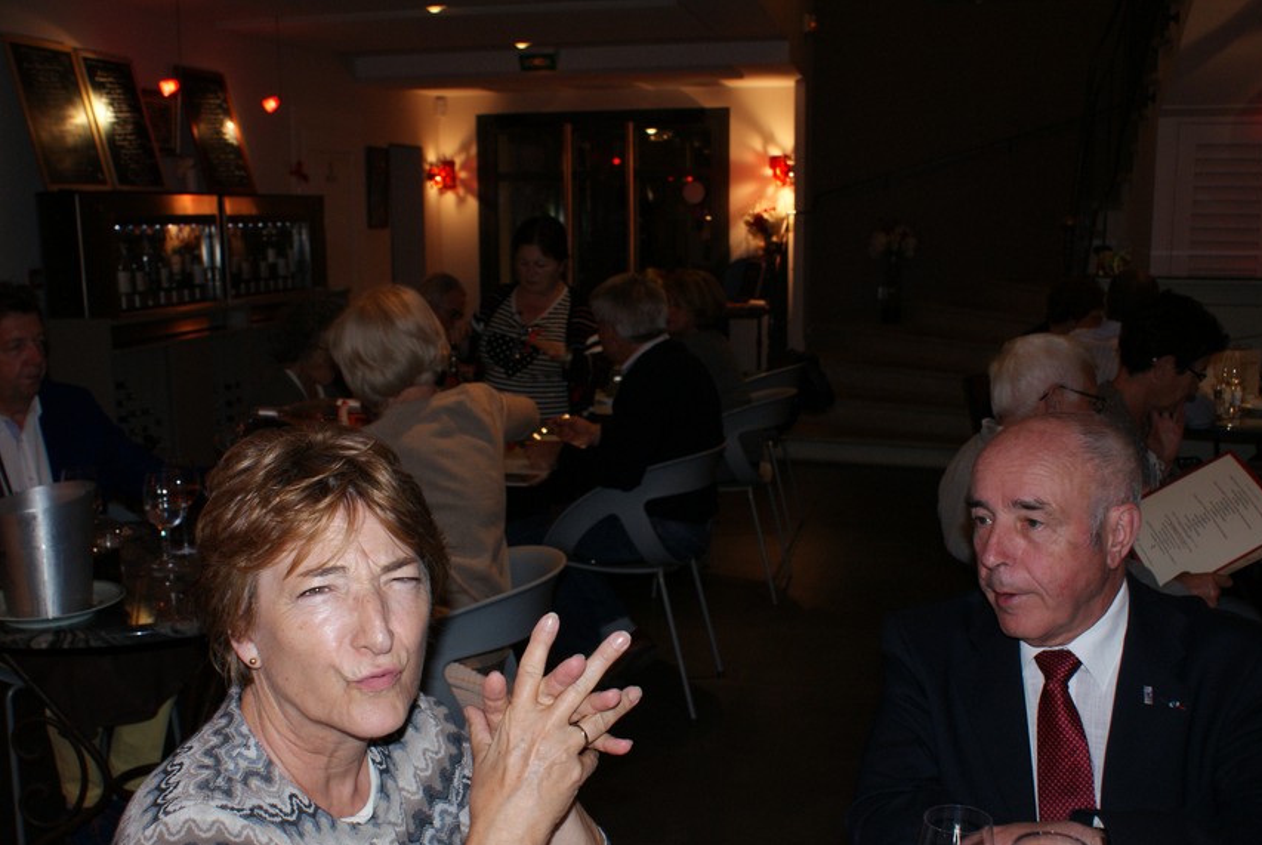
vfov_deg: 36.8
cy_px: 505
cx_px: 615
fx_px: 1263
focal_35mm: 36
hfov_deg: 53.1
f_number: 5.6
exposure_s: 1/60
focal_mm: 20
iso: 400
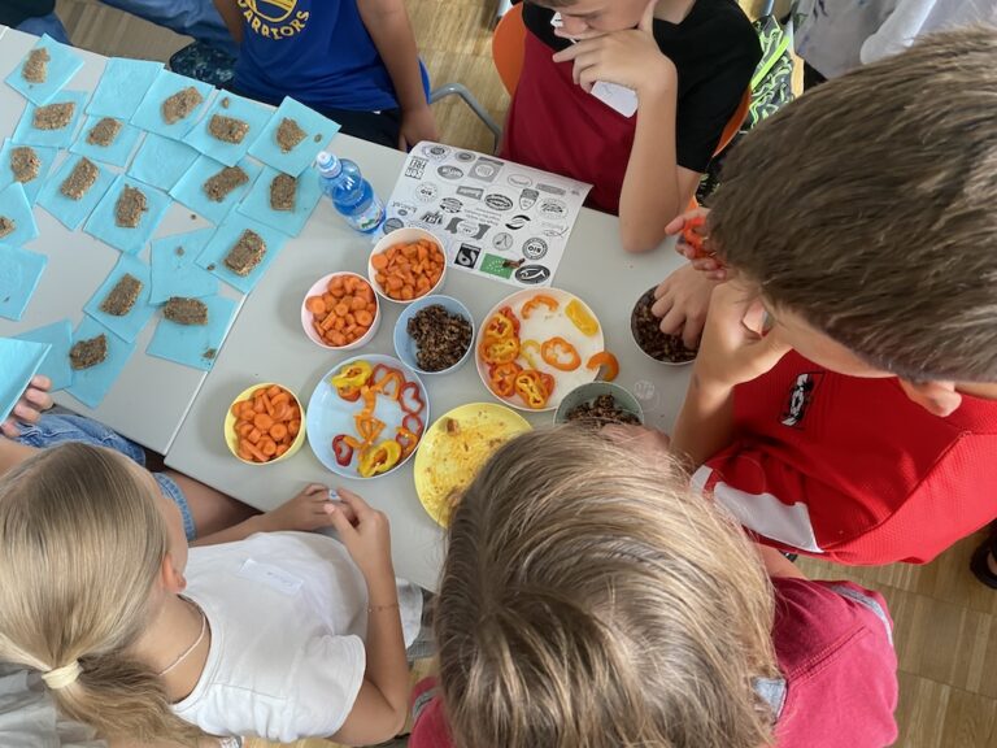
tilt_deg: -71.6
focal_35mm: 26
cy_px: 374
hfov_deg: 67.3
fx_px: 749
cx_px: 498
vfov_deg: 53.1
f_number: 1.8
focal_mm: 4.25
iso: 125
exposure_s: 1/68
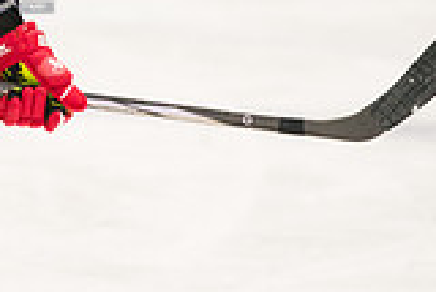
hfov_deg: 2.4
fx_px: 10291
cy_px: -29
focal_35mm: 849
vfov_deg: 1.6
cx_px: -60
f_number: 3.2
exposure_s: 1/1250
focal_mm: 234
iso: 2000
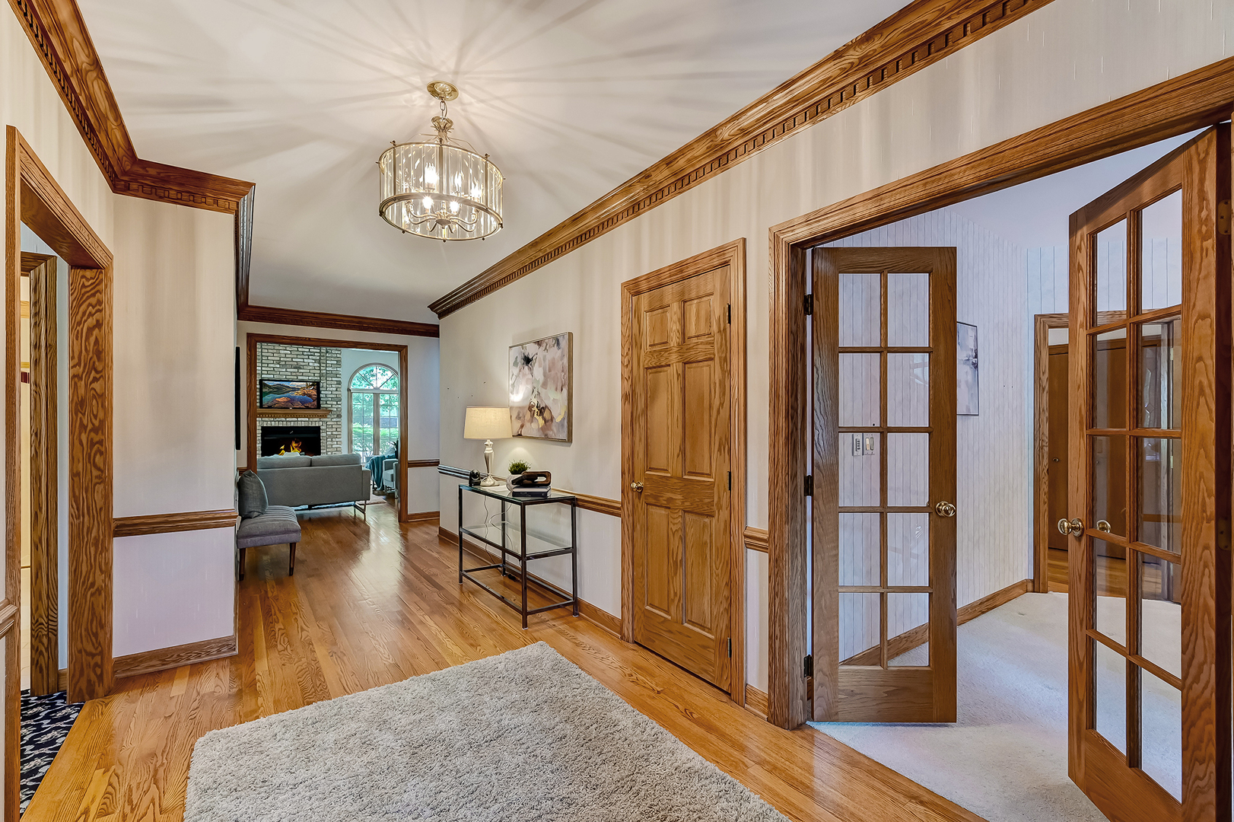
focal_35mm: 15
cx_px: 617
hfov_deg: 100.4
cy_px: 411
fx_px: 514
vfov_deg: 77.3
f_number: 8
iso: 400
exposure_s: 1/3.33
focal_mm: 15
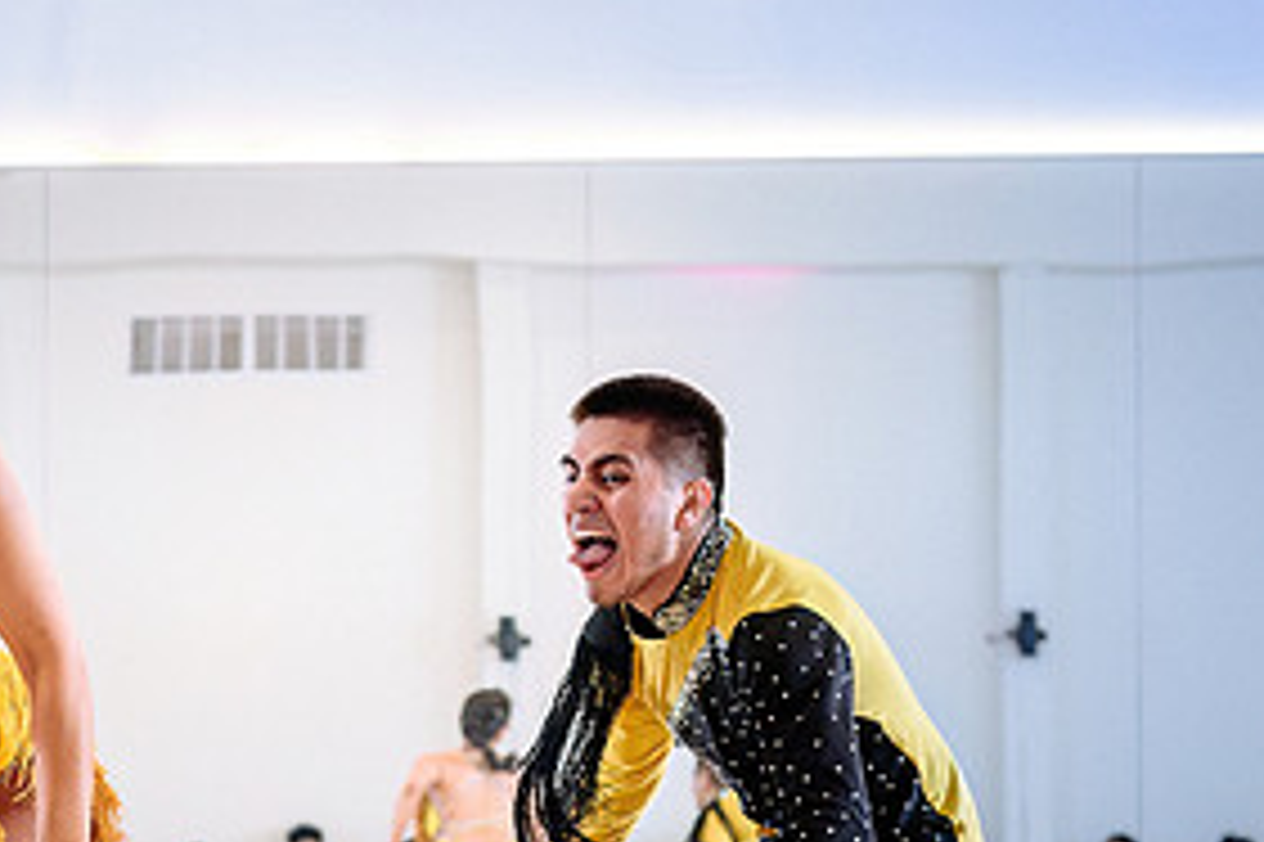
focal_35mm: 99
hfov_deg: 20.6
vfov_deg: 13.6
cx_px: 654
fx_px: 3474
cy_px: 867
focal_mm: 44
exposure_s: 1/250
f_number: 2.8
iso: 1600
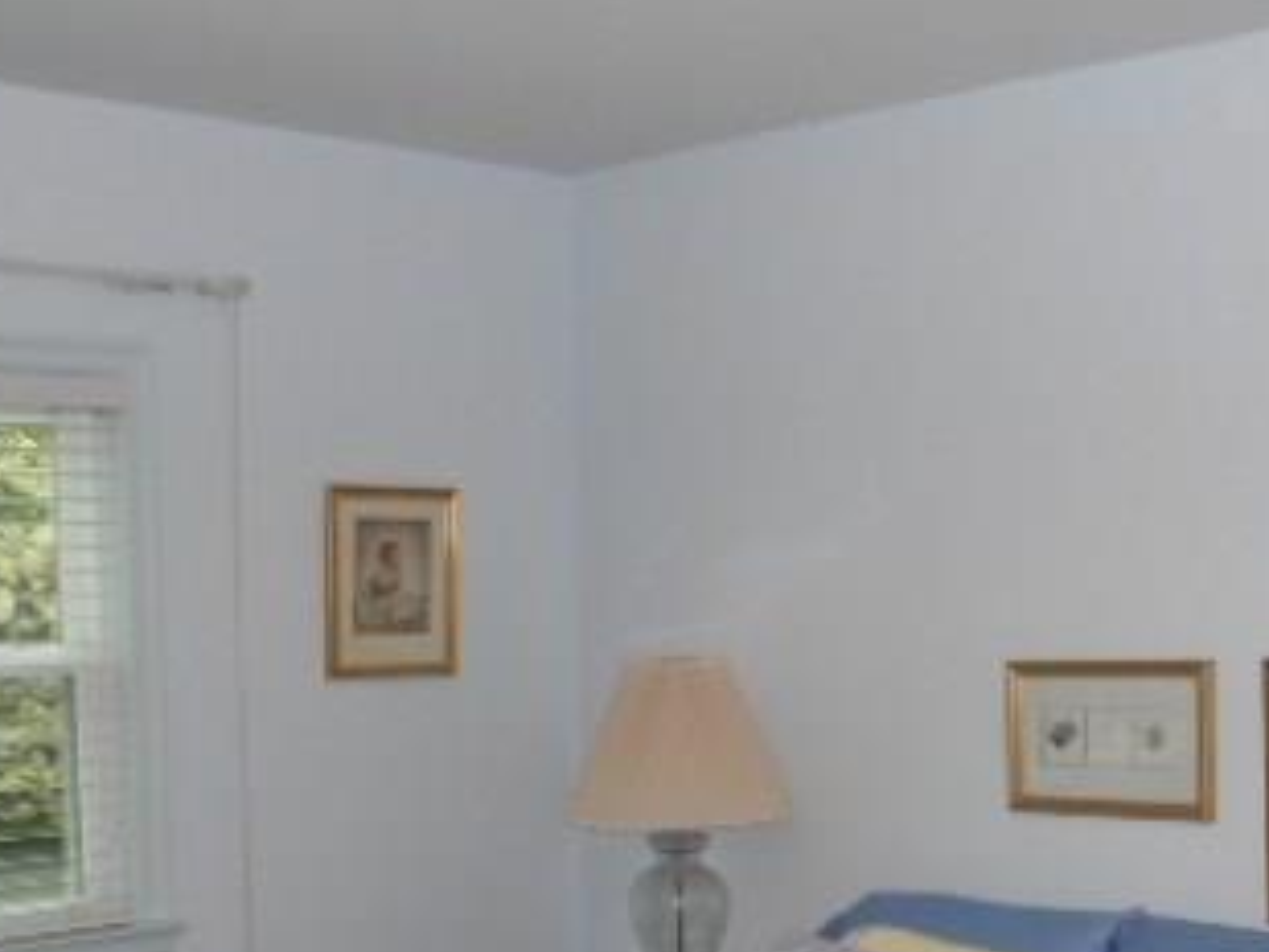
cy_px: 821
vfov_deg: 24.6
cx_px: 793
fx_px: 2127
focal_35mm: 58
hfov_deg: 33.1
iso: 200
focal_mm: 5
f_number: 3.7
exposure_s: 1/25
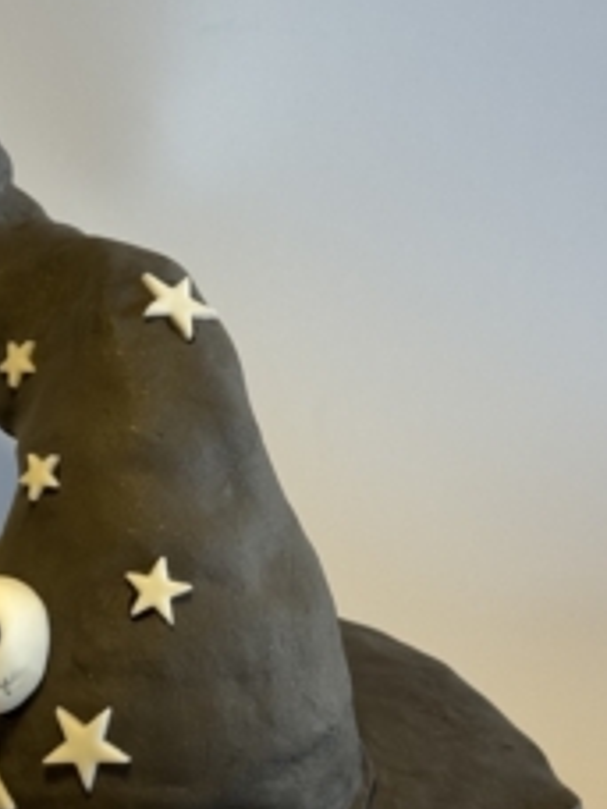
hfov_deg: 16.2
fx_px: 2104
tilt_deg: -23.8
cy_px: 495
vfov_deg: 21.7
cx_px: 85
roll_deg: -0.4
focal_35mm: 90
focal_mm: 6.76
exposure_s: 1/227
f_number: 1.78
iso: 64
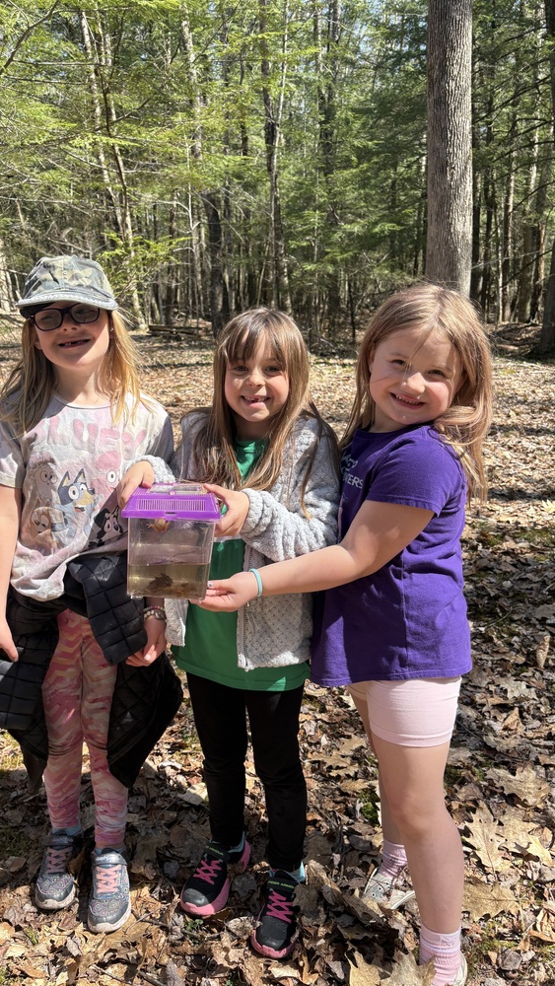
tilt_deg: -14.3
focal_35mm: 29
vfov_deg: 66.1
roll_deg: +1.1
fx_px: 758
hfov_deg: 40.0
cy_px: 496
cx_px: 225
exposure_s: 1/764
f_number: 1.6
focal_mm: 5.96
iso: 50
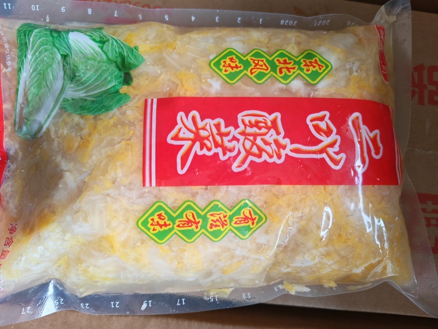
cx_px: 219
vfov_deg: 56.8
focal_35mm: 24
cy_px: 164
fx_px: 304
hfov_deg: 71.6
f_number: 1.9
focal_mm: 6.12
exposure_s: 1/100
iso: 800
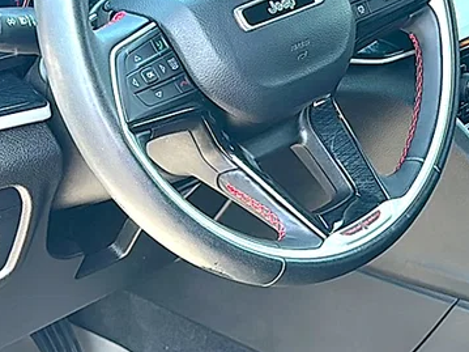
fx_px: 1056
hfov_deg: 24.7
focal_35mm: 78
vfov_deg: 18.7
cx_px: 370
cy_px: 73
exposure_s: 1/261
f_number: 1.78
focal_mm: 6.86
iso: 125
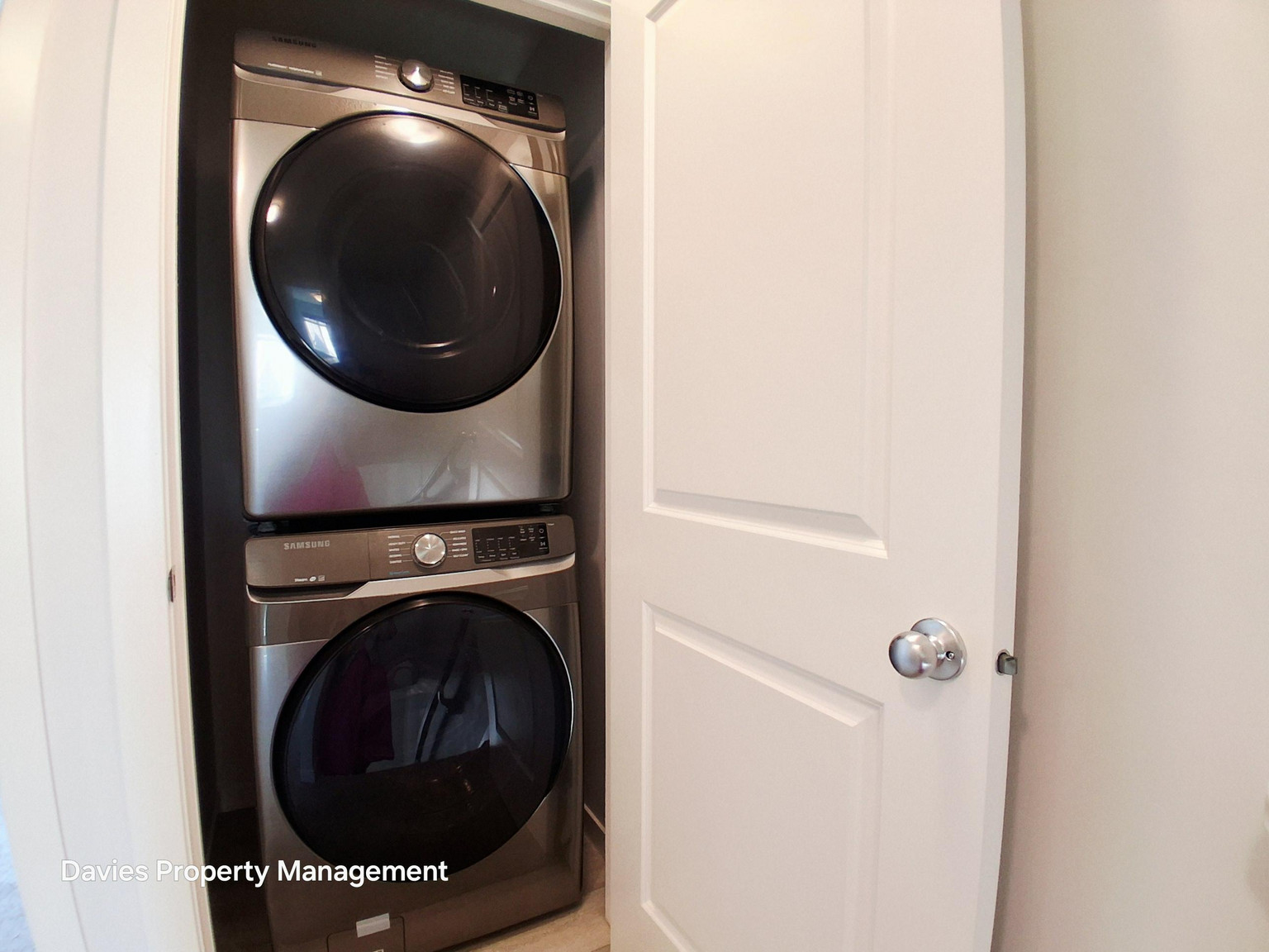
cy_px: 476
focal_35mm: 17
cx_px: 634
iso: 125
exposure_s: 1/40
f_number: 2.2
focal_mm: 1.4
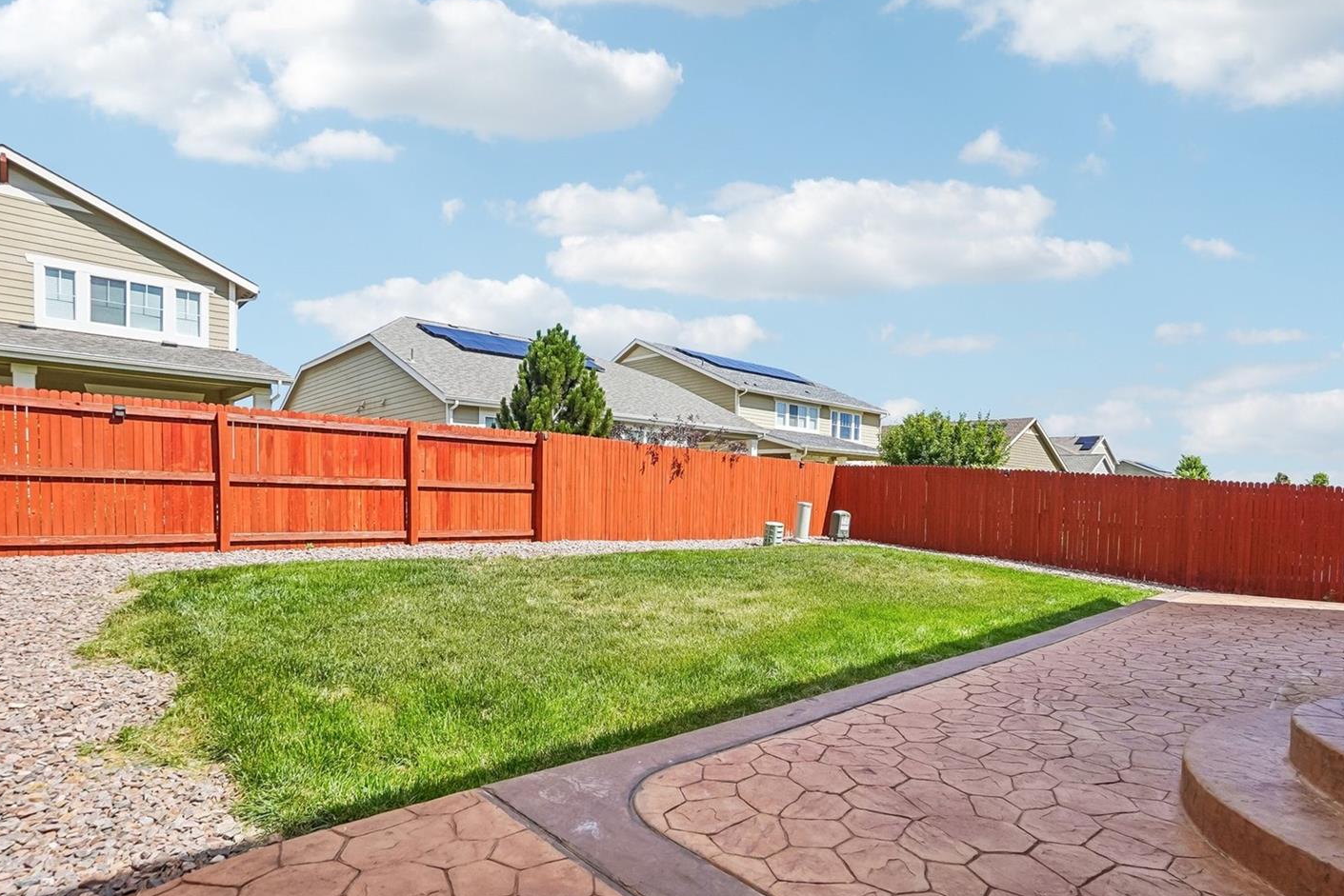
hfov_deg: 93.2
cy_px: 499
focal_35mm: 17
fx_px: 635
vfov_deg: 70.2
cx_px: 706
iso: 100
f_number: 8
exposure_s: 1/250
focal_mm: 10
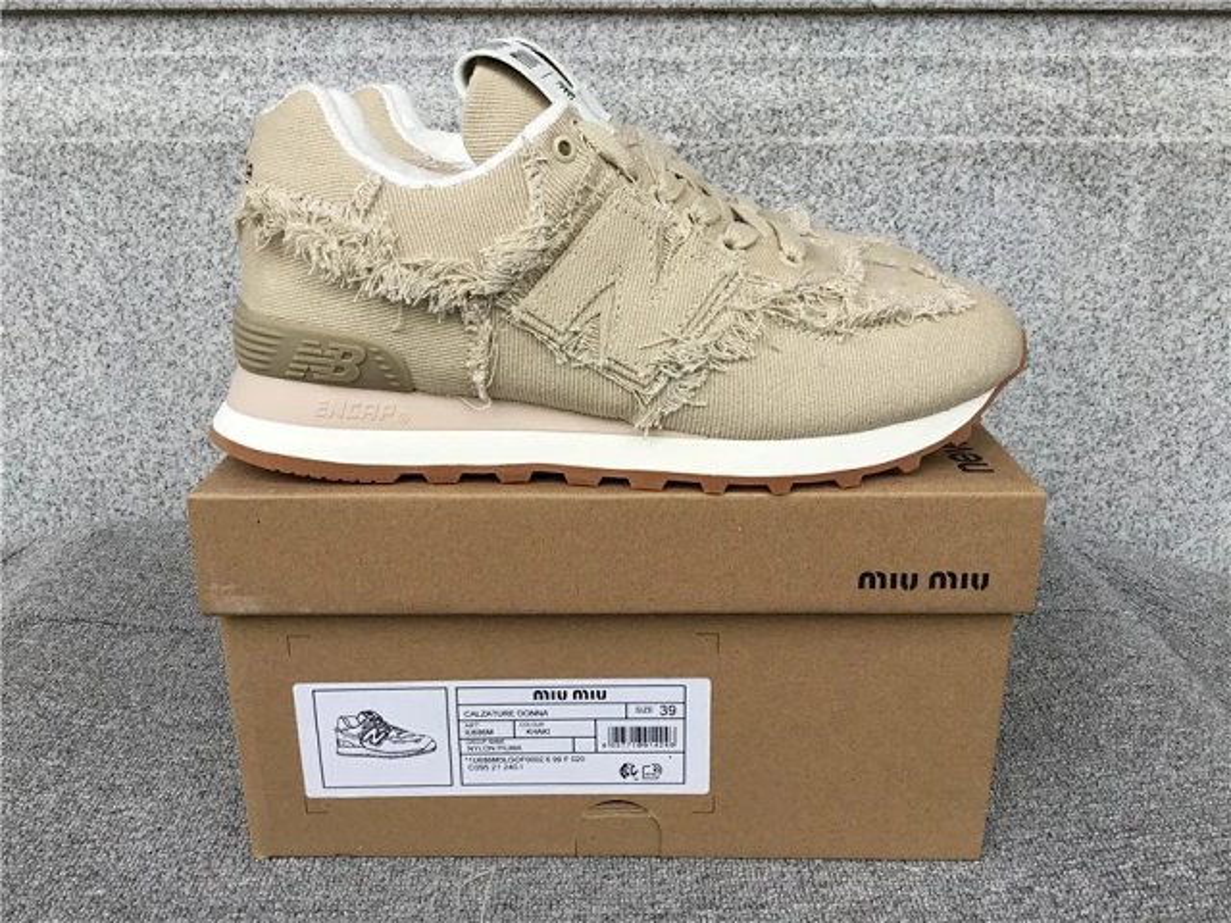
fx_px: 1102
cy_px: 462
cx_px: 616
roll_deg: +0.4
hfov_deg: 58.4
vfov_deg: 45.4
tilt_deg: -19.1
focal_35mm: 31
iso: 40
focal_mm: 3.3
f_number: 2.4
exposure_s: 1/100
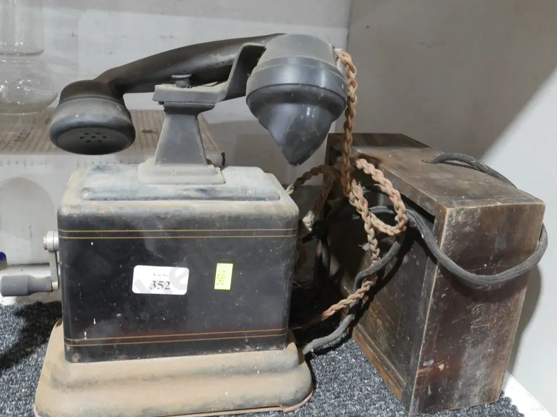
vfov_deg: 41.8
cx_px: 274
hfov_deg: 54.0
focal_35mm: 34
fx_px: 547
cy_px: 207
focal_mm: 16
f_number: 7.1
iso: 3200
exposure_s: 1/20
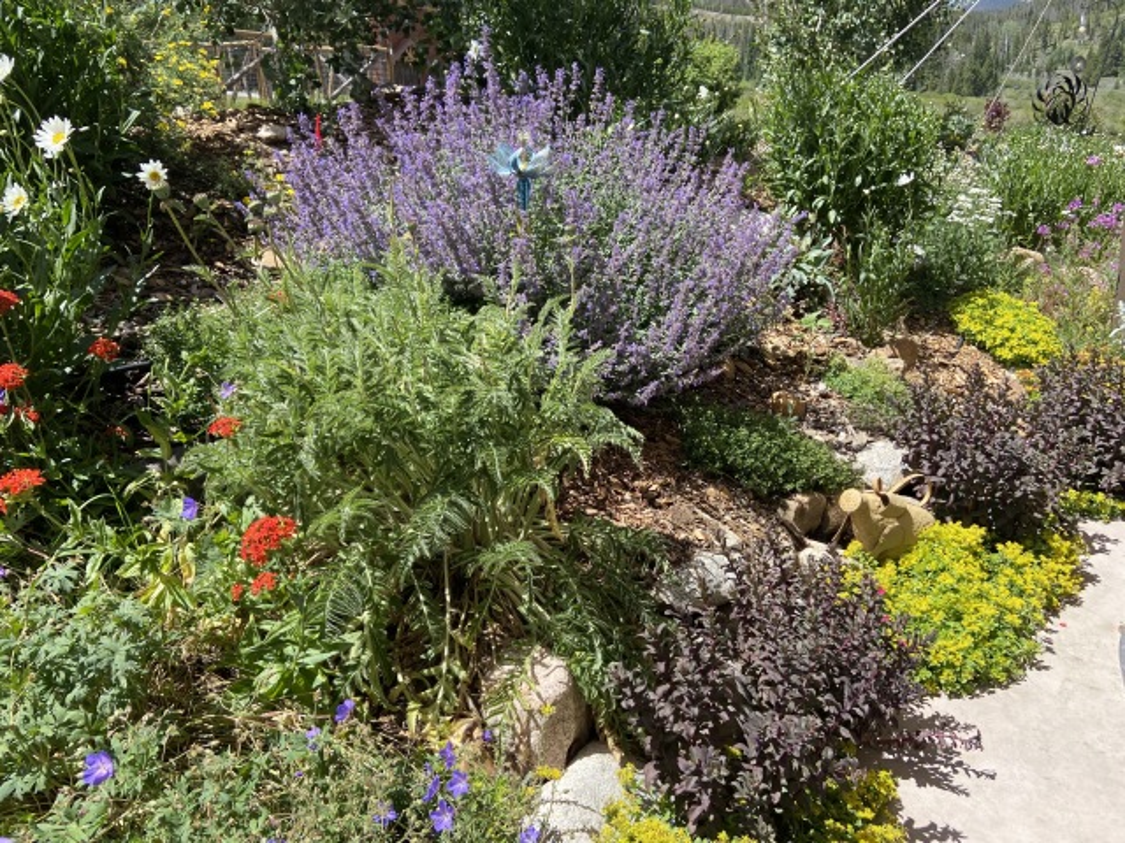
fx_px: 845
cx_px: 562
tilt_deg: -17.8
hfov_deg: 67.3
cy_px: 422
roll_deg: -0.8
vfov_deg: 53.1
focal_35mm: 26
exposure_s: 1/1053
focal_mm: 4.25
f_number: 1.8
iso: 32
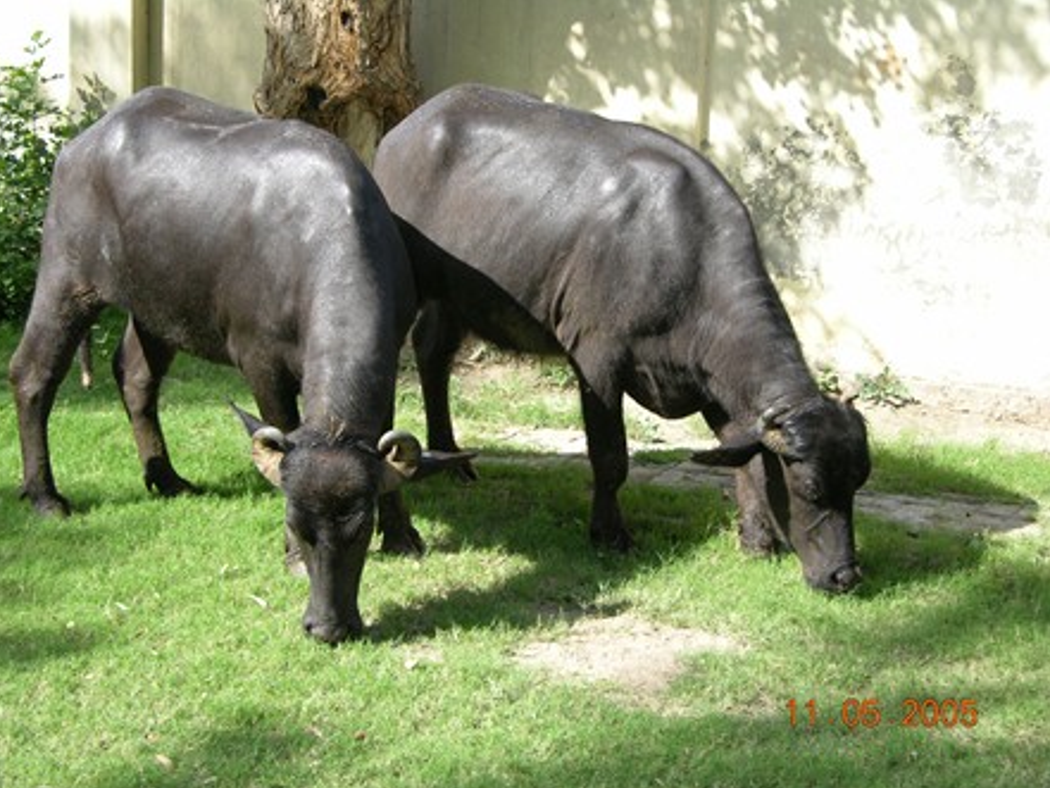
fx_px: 1911
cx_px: 519
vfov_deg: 23.3
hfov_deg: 30.7
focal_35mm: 63
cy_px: 395
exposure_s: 1/174
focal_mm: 15.7
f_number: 3.2
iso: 50
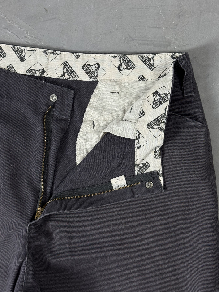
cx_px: 110
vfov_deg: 39.7
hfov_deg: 30.3
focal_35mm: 48
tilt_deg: -88.9
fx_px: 405
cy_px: 146
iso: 100
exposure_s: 1/60
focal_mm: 6.76
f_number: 1.78
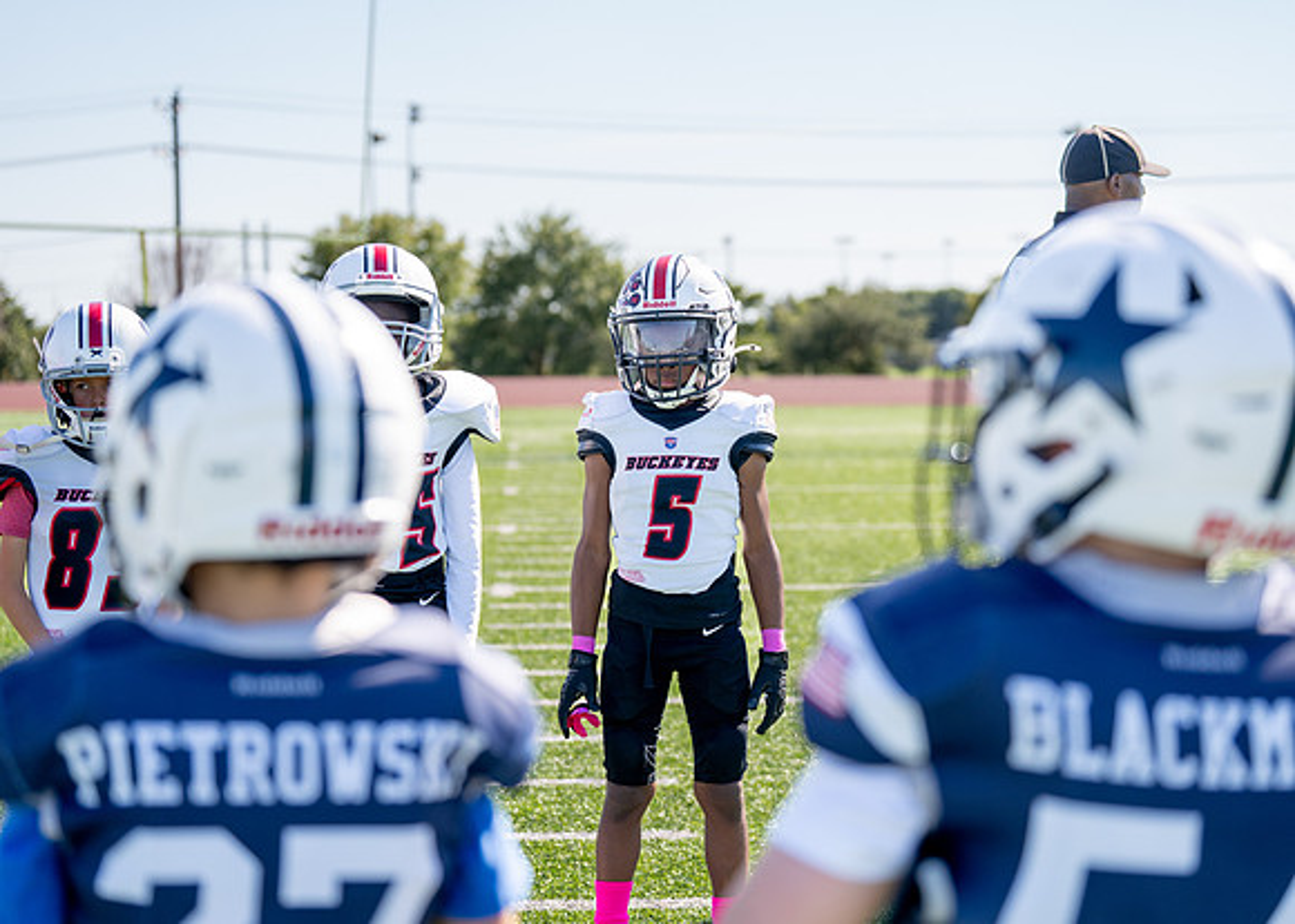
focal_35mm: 77
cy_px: 474
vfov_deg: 18.6
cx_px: 684
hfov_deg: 25.8
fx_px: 2826
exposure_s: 1/2000
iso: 250
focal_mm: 70
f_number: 2.8
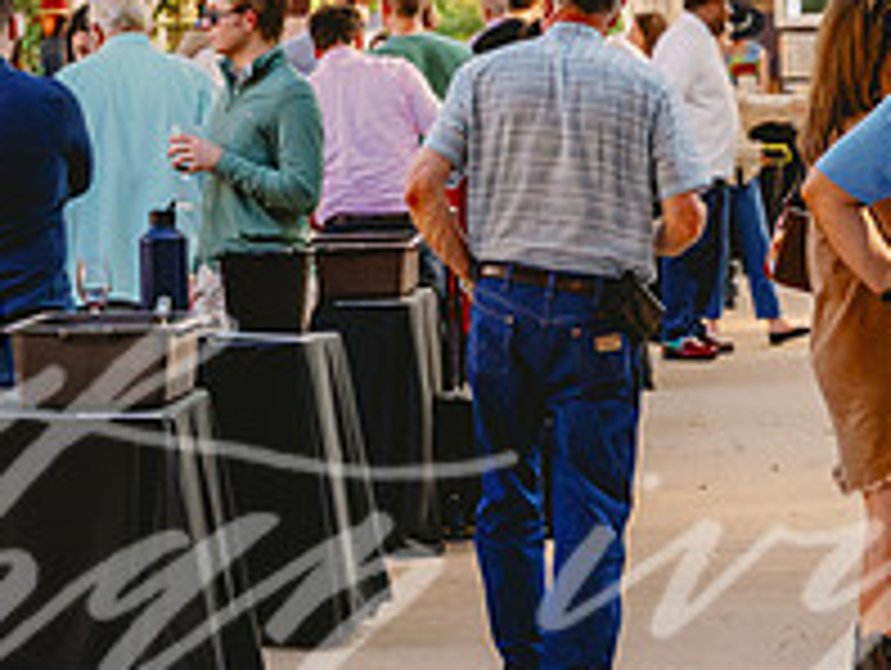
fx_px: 5077
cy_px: 56
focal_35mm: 197
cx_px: -22
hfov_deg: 9.9
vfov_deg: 7.5
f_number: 4
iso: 800
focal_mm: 70
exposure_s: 1/1000
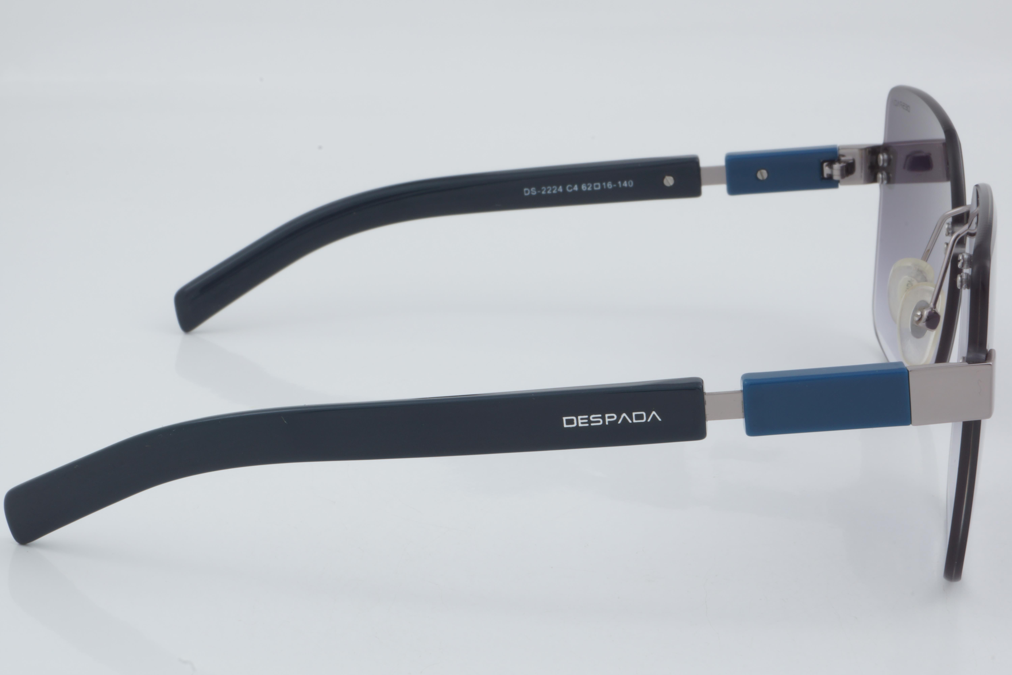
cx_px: 506
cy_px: 338
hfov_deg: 27.0
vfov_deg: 18.2
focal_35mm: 75
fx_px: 2108
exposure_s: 1/3
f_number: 32
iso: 100
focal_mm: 50
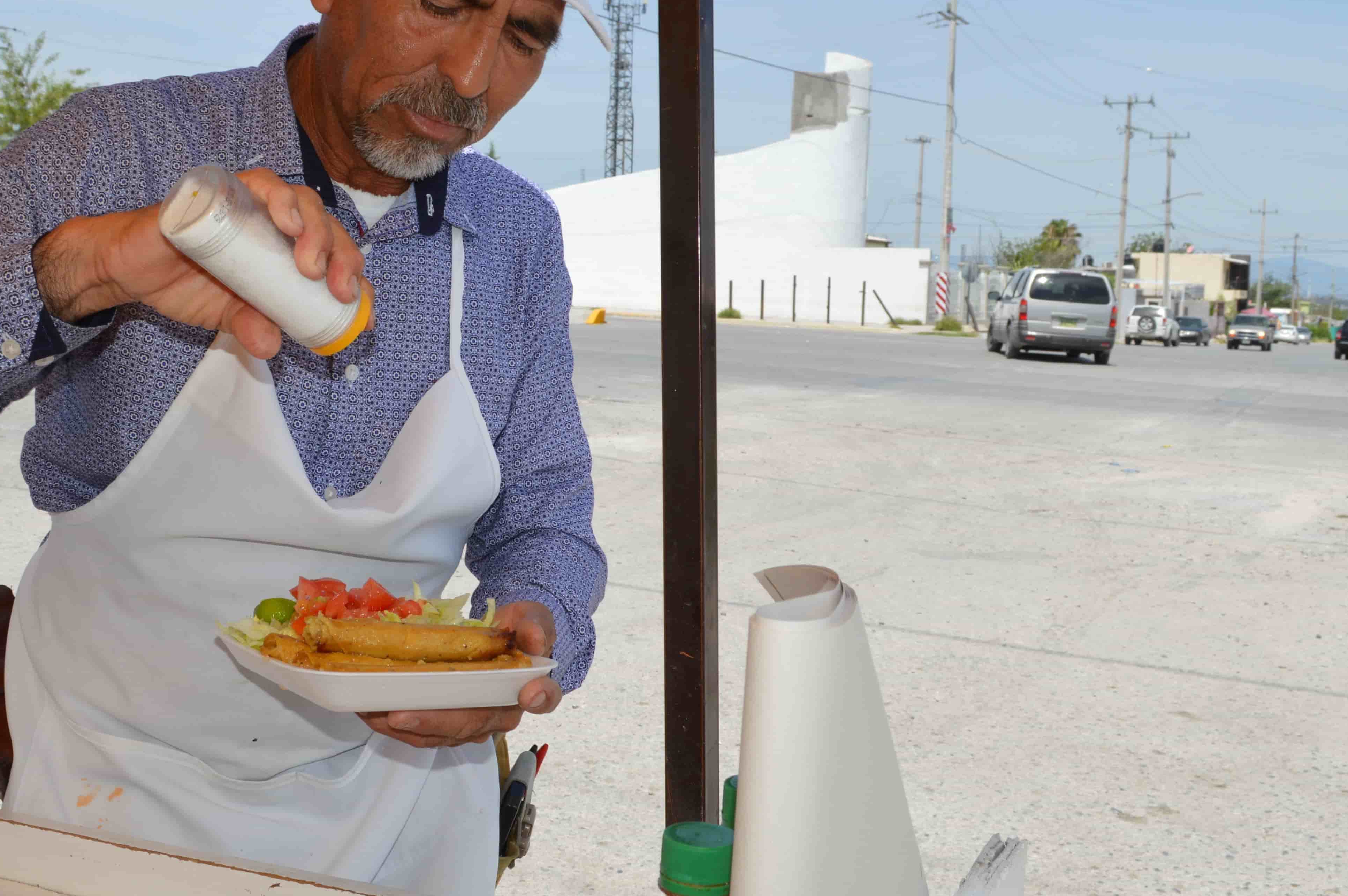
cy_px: 372
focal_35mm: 42
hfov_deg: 46.1
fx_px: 1571
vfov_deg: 31.8
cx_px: 516
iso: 100
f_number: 9
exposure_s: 1/200
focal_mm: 18
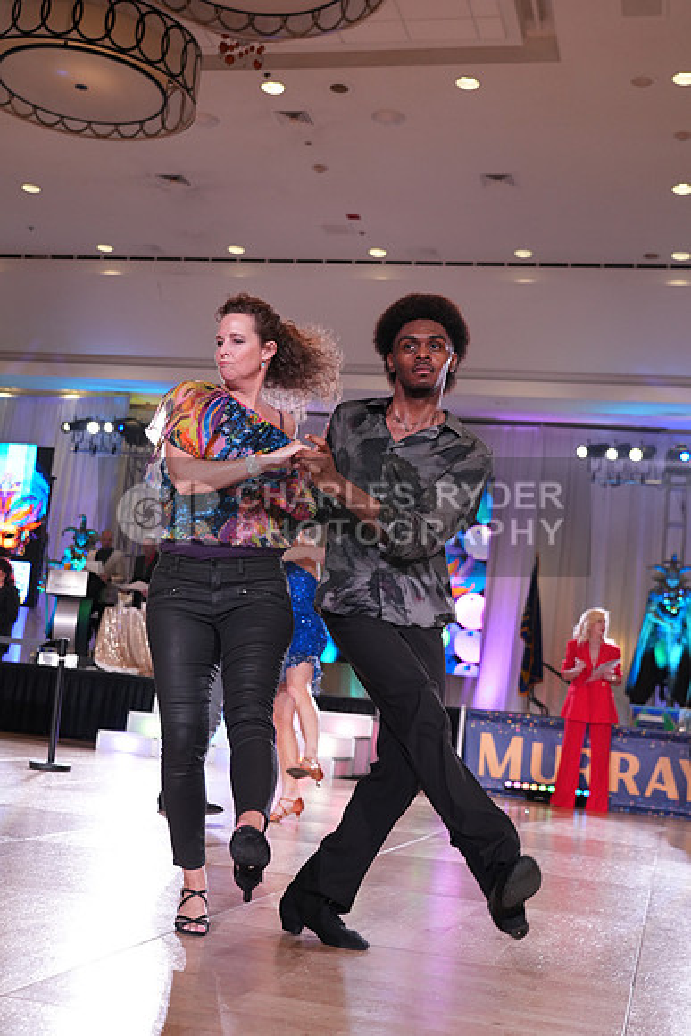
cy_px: 518
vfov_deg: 45.4
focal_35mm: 43
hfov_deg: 31.2
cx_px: 346
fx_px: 1237
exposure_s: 1/320
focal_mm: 43
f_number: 4
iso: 1600
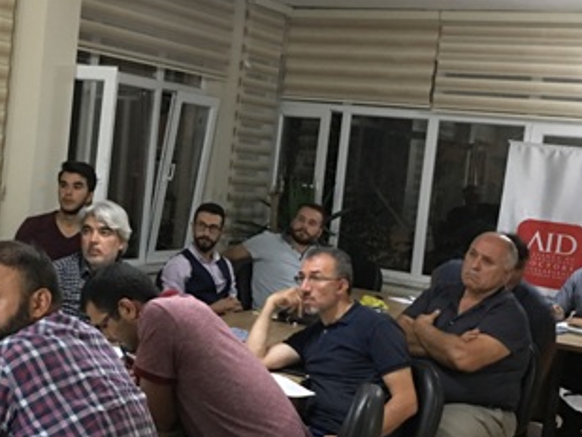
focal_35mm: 60
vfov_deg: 24.4
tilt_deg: -2.7
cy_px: 222
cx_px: 128
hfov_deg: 31.5
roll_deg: -5.7
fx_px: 1009
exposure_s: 1/4
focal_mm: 4.15
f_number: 2.2
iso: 100
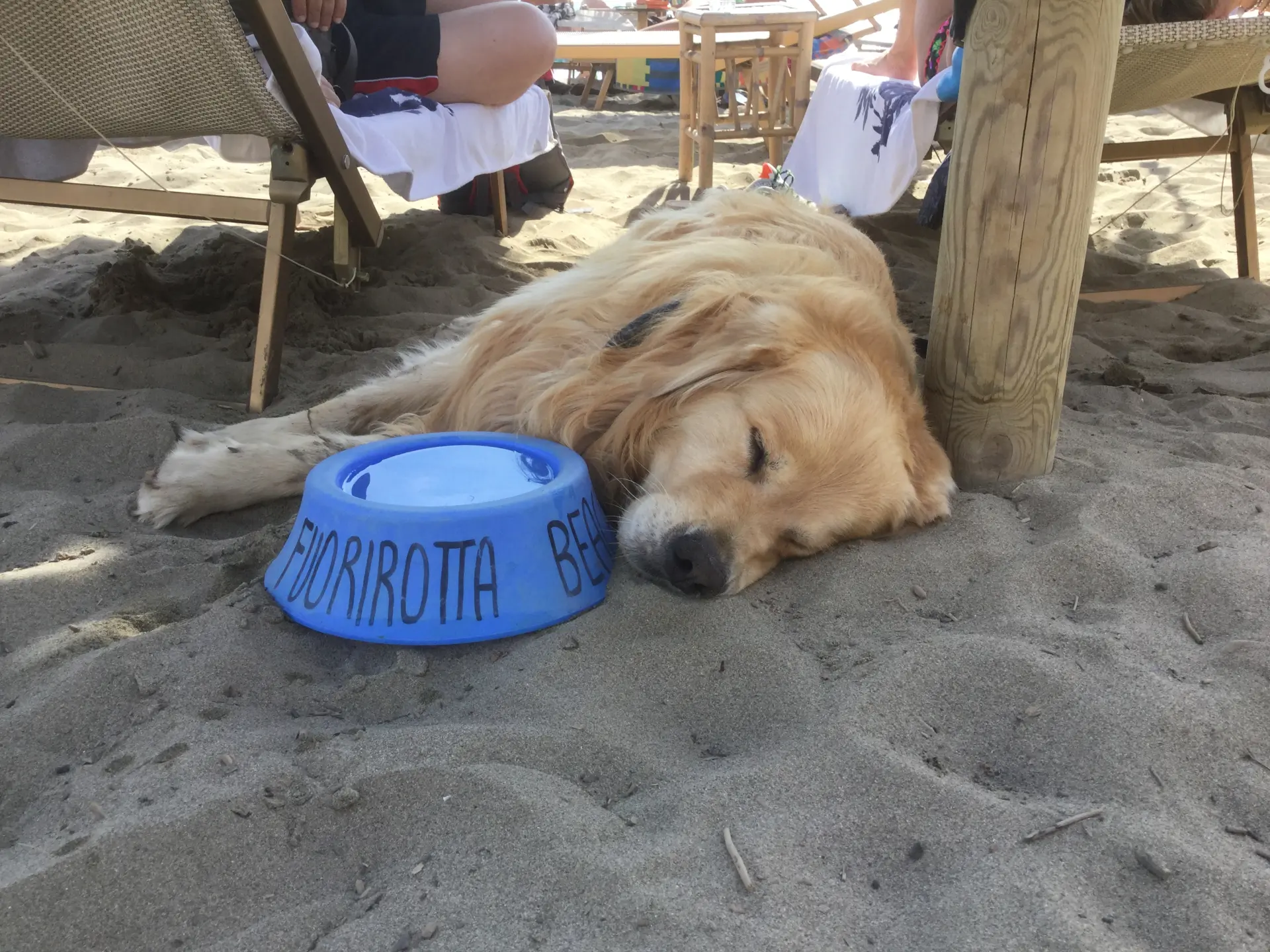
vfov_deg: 45.4
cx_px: 635
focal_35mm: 31
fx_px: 1137
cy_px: 476
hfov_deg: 58.4
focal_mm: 3.3
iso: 25
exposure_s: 1/395
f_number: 2.4
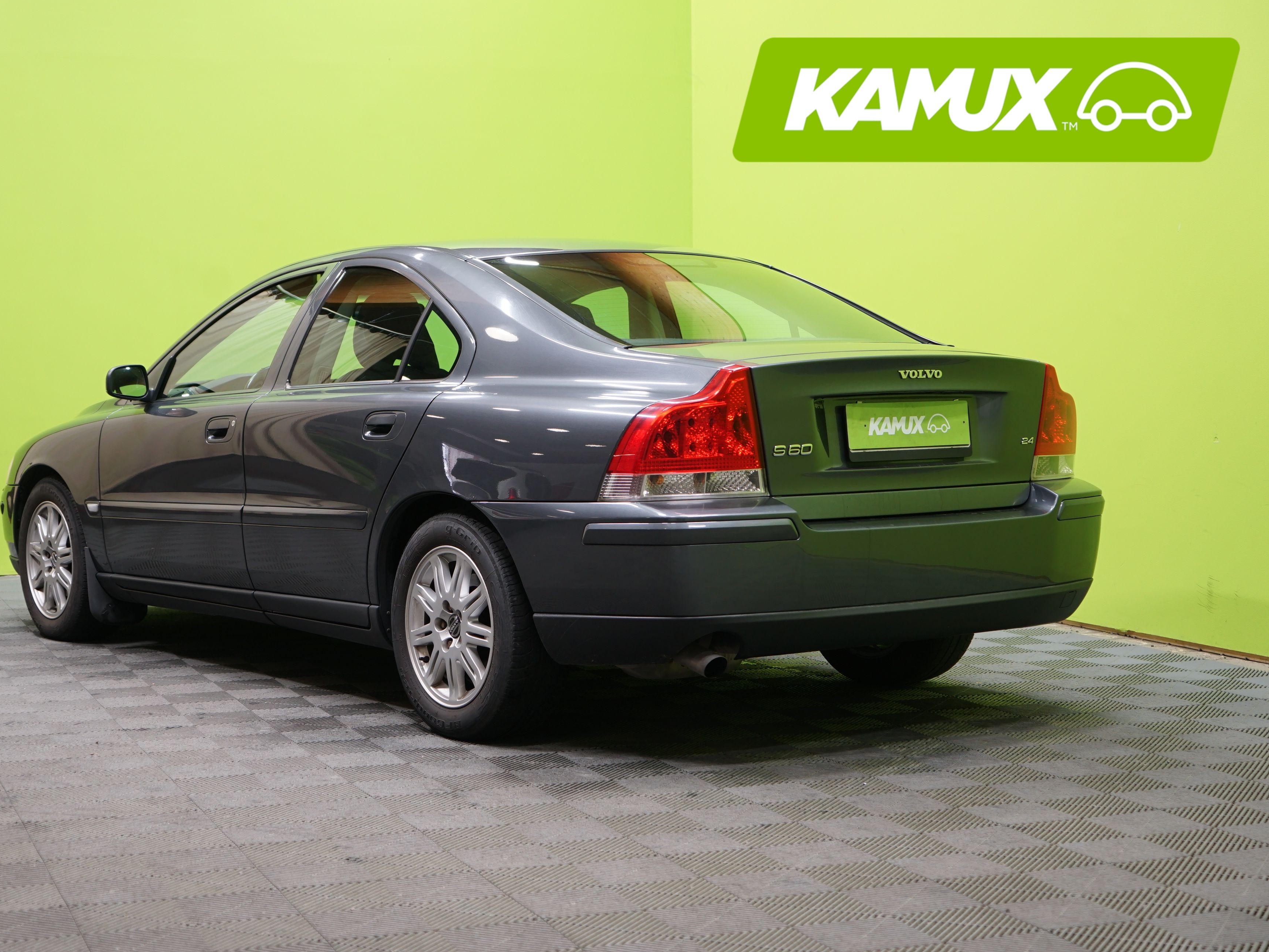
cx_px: 552
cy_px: 474
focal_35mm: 56
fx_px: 2053
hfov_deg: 34.3
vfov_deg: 26.1
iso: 400
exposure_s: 1/40
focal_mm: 51
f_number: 4
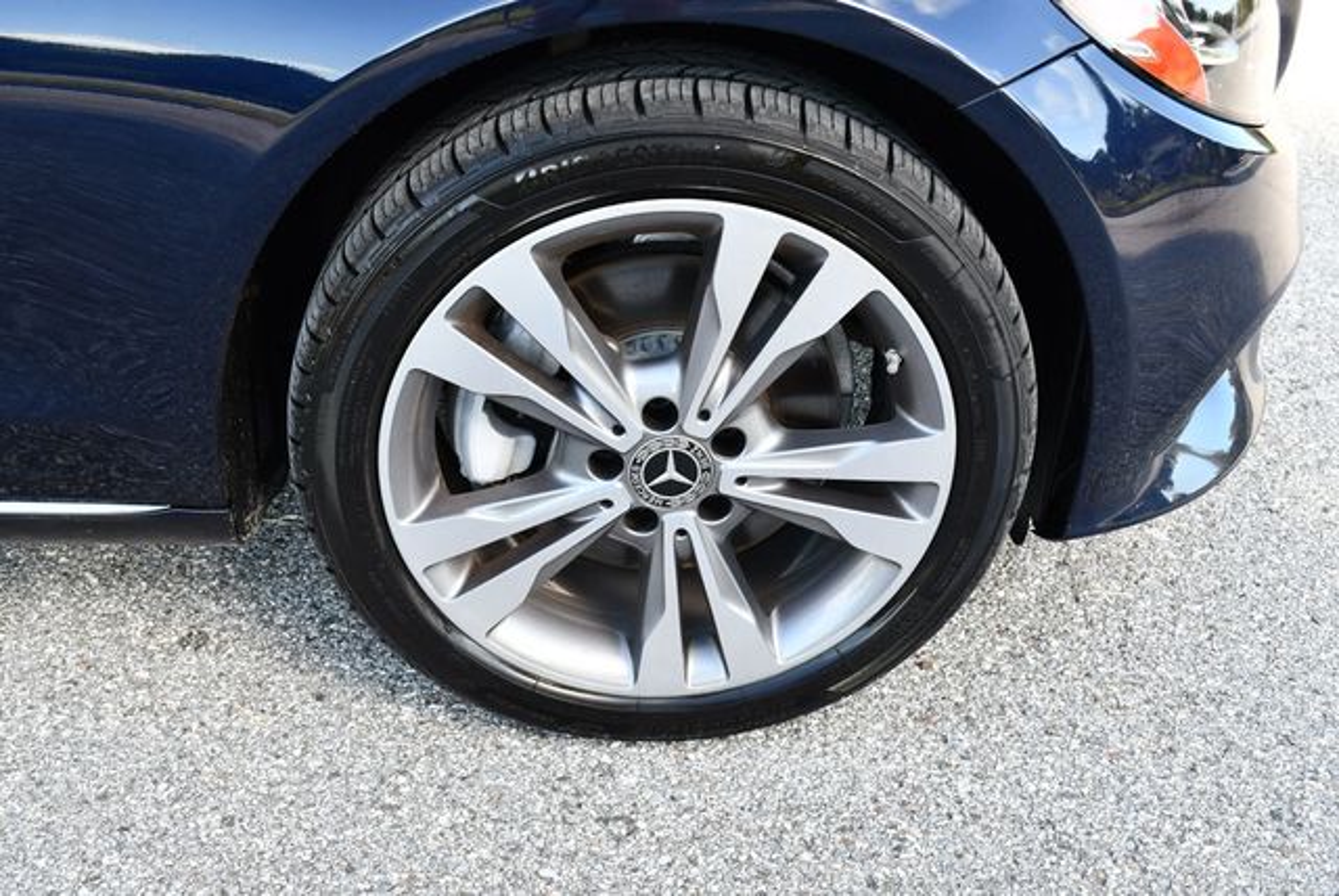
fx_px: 1340
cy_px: 448
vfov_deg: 36.9
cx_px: 670
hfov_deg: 53.1
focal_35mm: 36
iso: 400
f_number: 4.5
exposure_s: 1/250
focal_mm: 18
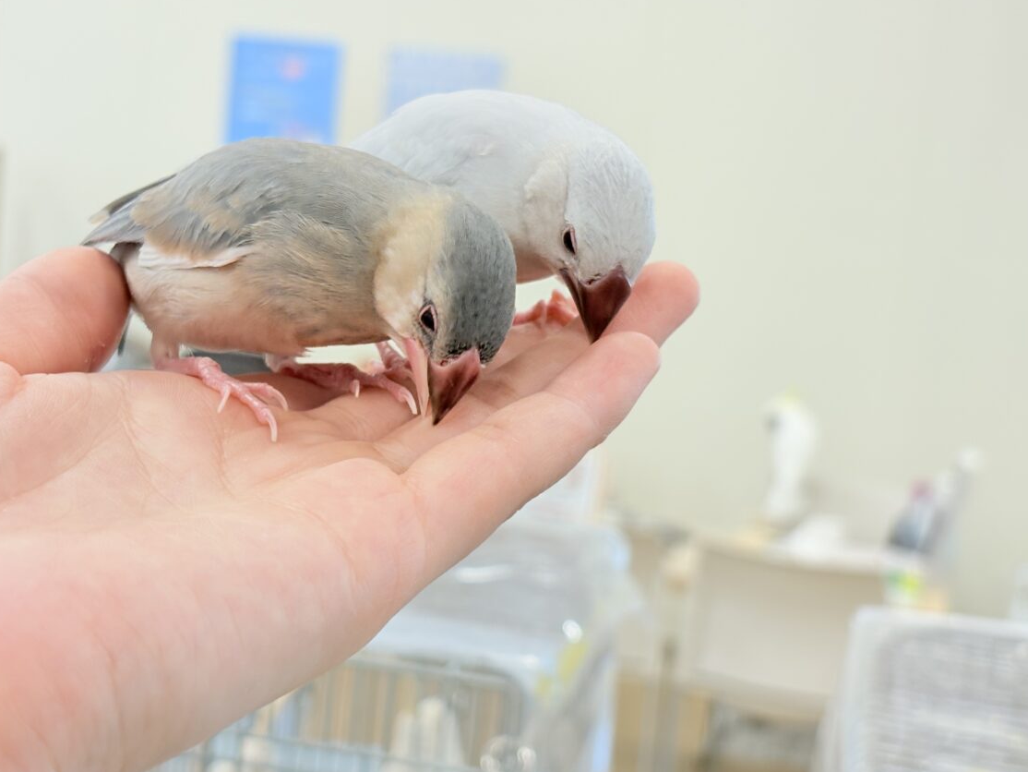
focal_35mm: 56
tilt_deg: -5.7
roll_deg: -5.4
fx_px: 1663
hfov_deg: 34.3
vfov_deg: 26.1
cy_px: 409
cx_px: 527
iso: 64
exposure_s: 1/100
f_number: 1.6
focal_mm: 5.96
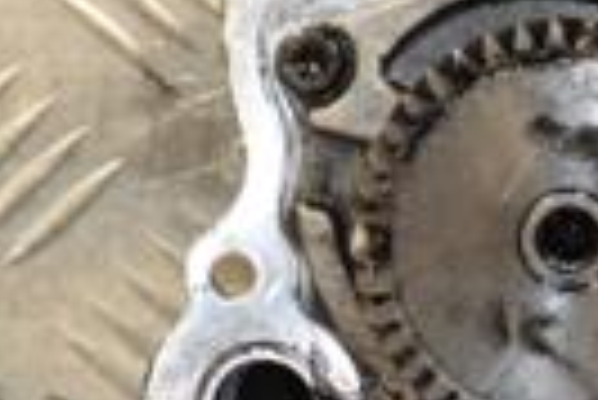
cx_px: 409
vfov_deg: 3.3
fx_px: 6968
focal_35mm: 419
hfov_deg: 4.9
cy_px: 481
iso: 800
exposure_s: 1/80
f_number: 5.3
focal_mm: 62
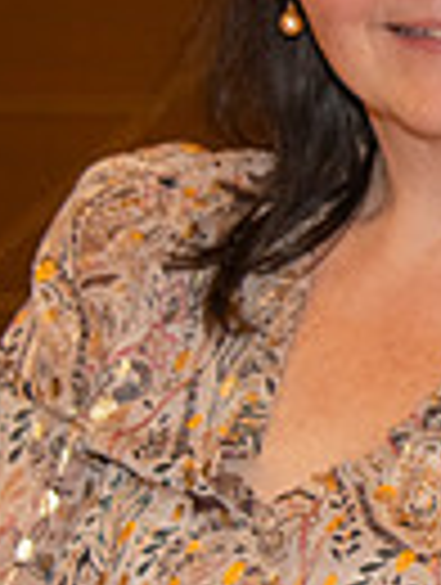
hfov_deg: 5.0
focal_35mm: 291
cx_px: 1017
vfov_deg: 6.8
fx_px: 4927
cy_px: 281
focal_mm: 68
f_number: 5.6
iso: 2000
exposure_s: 1/60
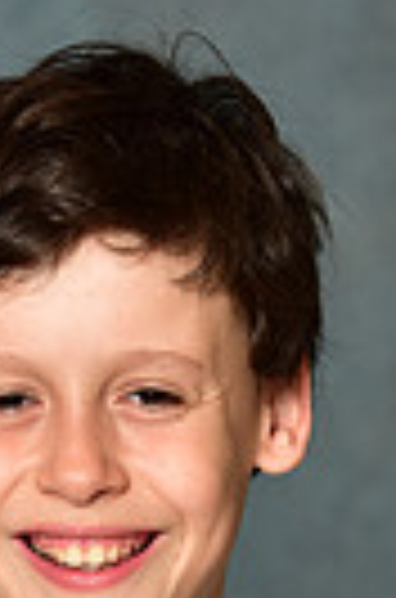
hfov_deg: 2.4
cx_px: 16
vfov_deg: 3.6
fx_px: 9437
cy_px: 1025
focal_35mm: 569
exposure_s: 1/200
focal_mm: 130
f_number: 4.5
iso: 320
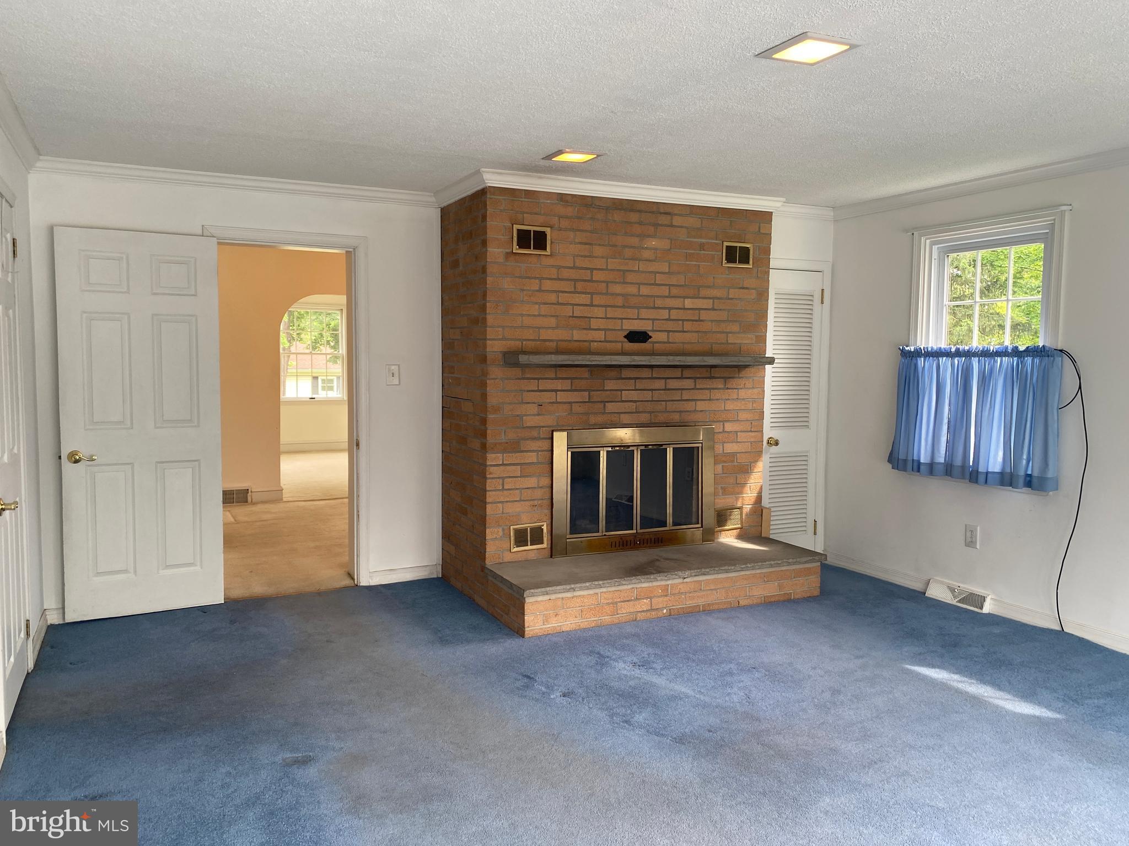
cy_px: 423
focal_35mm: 26
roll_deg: -0.9
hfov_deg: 67.3
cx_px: 564
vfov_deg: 53.1
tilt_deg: -5.8
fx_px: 848
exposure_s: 1/120
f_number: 1.8
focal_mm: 4.25
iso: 64
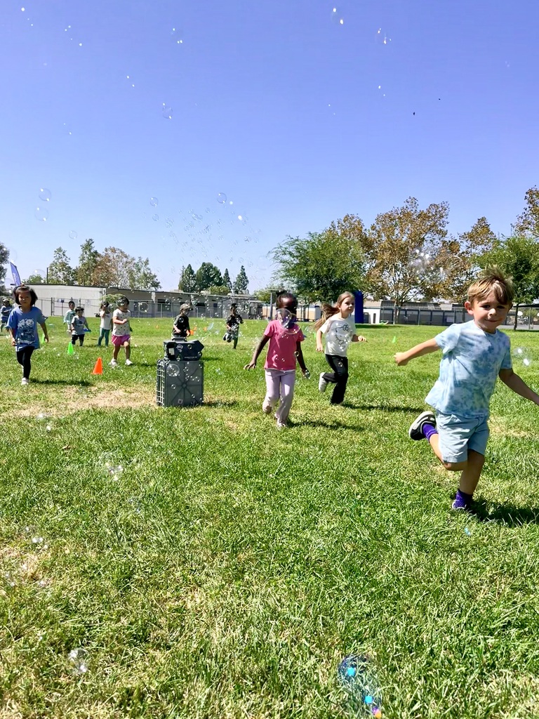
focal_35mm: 24
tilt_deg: -9.6
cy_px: 360
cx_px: 270
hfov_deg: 56.8
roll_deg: -0.7
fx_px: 498
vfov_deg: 71.6
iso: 80
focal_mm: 6.76
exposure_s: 1/4975
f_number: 1.78
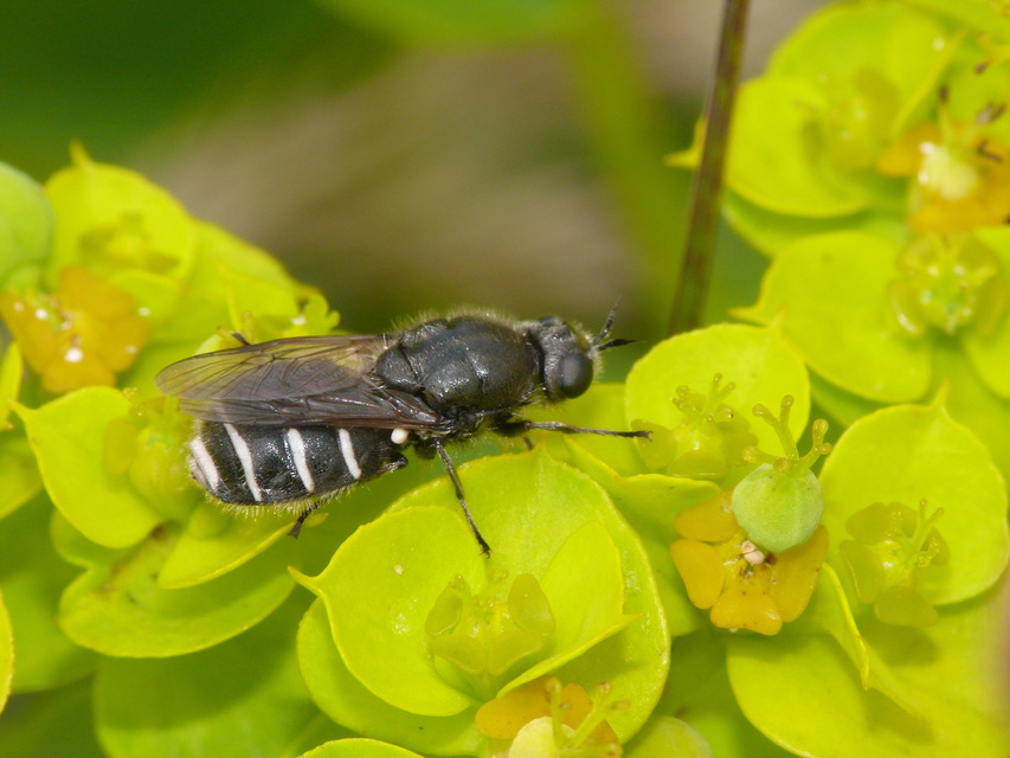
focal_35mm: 357
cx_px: 505
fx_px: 10418
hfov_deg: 5.6
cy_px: 379
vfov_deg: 4.2
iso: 200
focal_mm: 75.5
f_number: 10
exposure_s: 1/160
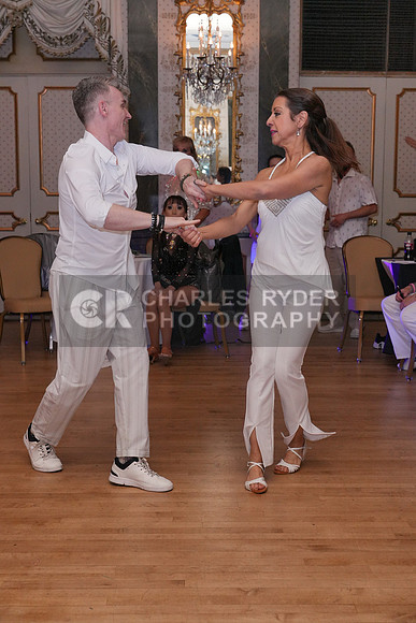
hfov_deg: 27.0
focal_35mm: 50
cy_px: 312
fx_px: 866
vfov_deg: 39.6
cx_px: 208
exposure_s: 1/250
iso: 5000
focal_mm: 50
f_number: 5.6
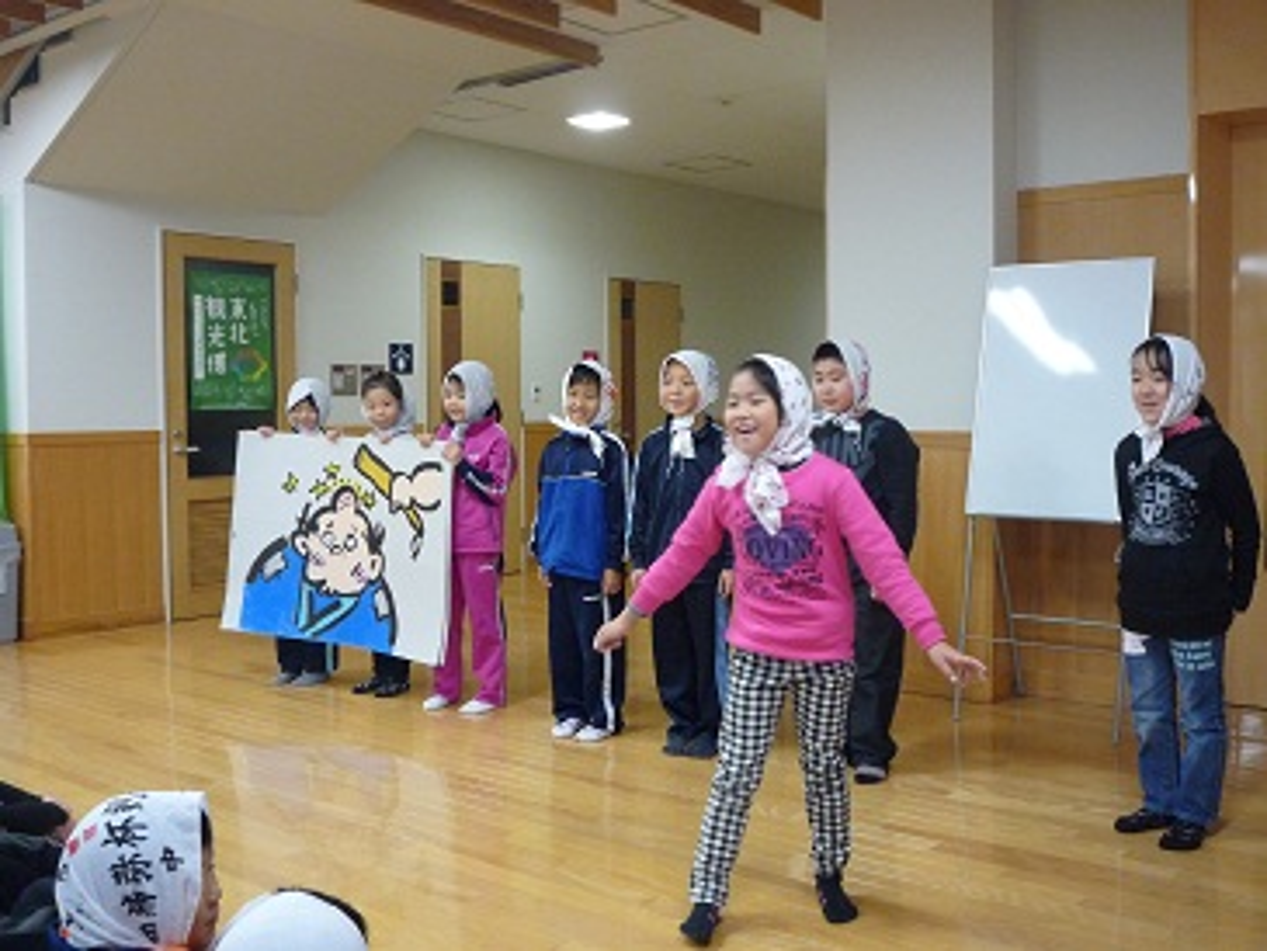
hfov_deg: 47.8
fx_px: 1428
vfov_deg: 36.8
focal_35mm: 39
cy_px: 476
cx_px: 634
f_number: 4
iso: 400
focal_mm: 6.8
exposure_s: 1/30
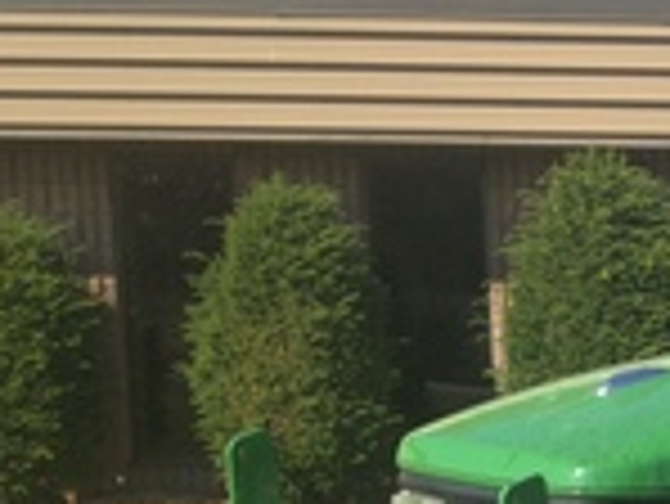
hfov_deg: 14.4
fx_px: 2479
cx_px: 1012
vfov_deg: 11.2
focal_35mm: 128
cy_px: 729
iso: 64
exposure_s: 1/1022
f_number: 2.4
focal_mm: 4.28
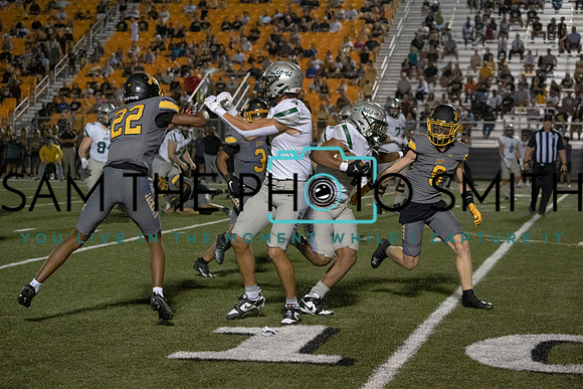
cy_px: 194
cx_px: 292
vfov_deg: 13.7
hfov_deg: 20.4
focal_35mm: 100
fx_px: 1620
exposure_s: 1/1000
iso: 16000
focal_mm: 100
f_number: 5.6
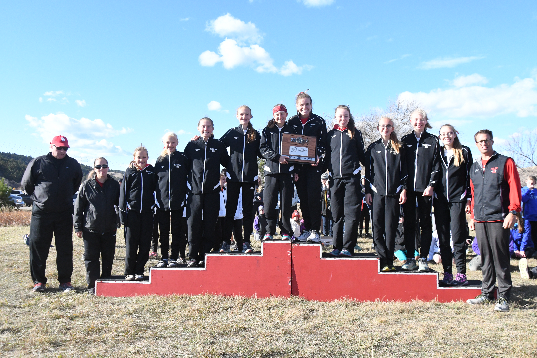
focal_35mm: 33
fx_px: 492
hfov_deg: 57.2
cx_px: 268
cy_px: 179
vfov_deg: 40.0
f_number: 8
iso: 2500
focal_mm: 22
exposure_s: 1/2500
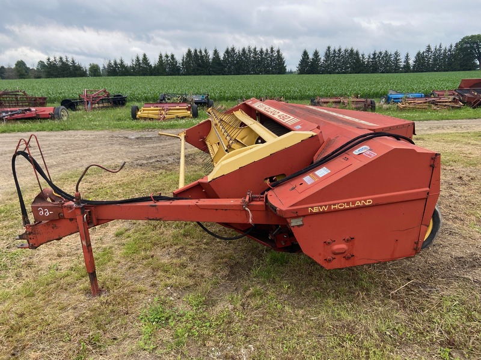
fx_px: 361
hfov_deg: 67.3
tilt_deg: -16.0
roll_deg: +1.1
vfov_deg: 53.1
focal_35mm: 26
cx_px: 240
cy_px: 180
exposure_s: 1/678
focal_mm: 4.25
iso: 32
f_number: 1.8
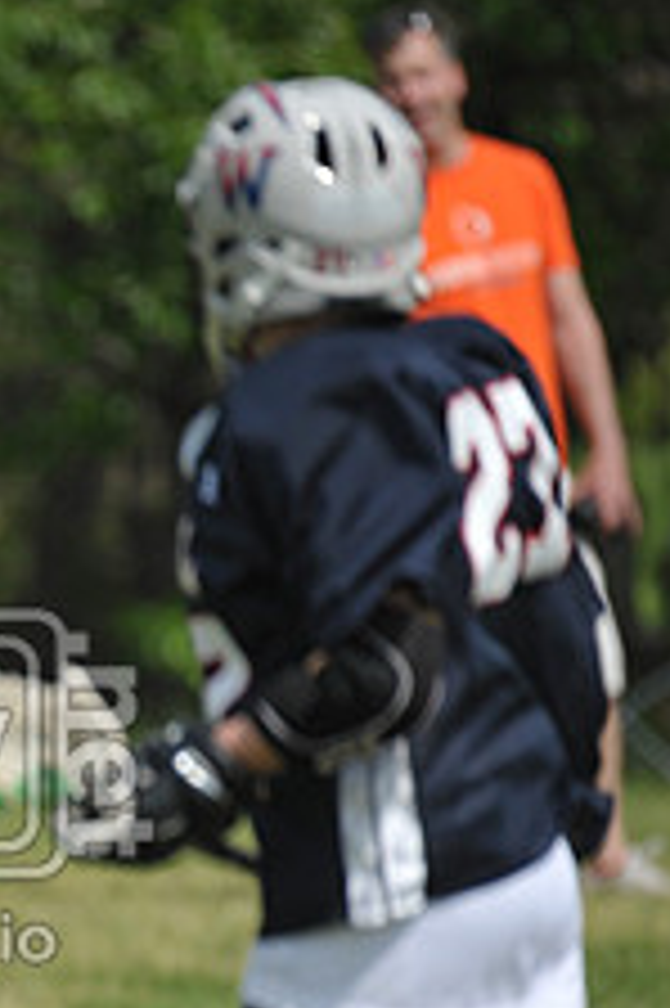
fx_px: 27482
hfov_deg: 1.4
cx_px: -427
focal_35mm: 983
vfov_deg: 2.1
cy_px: 774
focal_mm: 380
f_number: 4
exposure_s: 1/4000
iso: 640
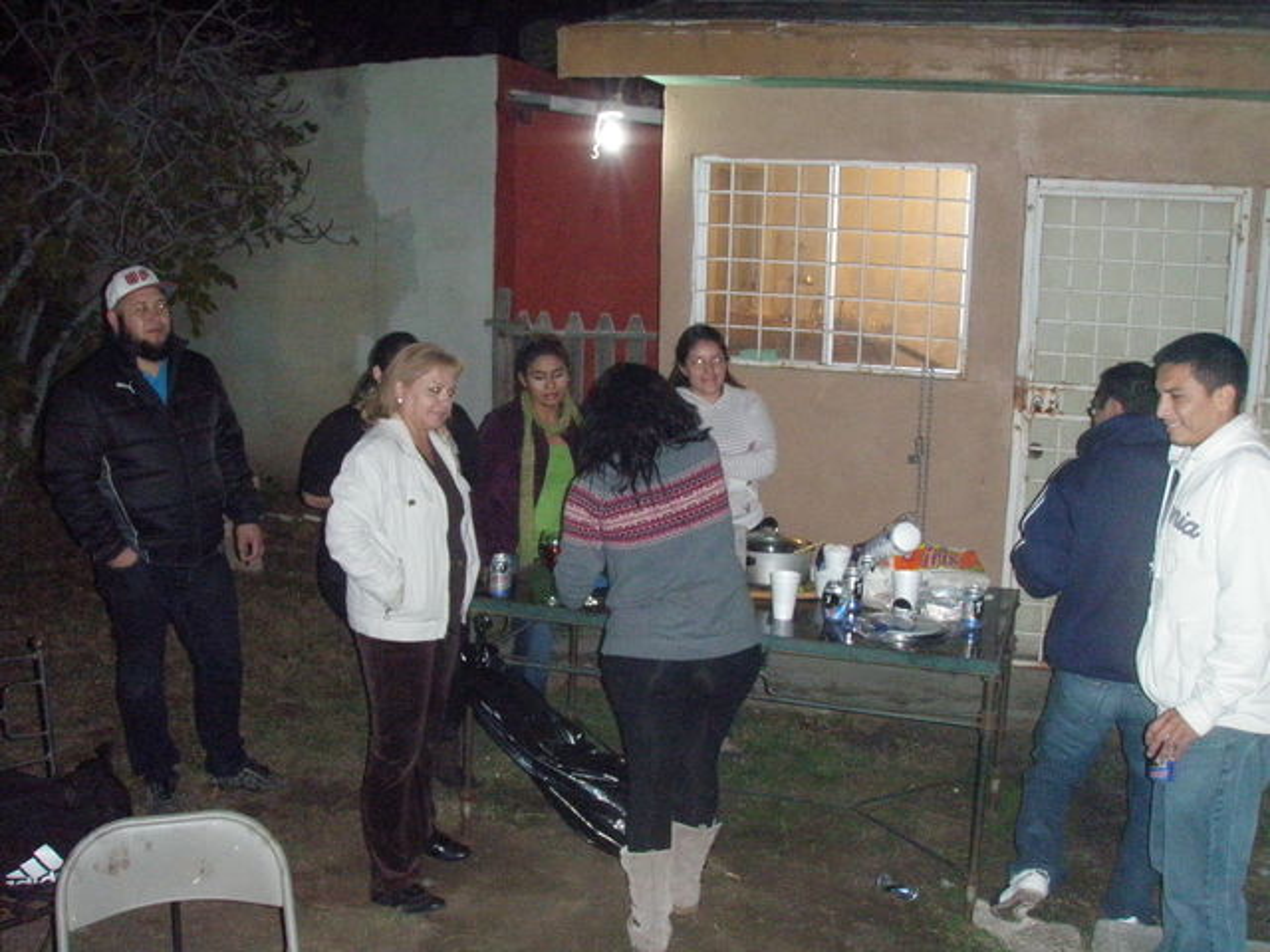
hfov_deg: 49.0
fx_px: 1394
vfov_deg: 37.7
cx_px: 635
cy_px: 476
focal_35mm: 38
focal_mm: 6.7
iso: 800
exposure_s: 1/30
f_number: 3.5
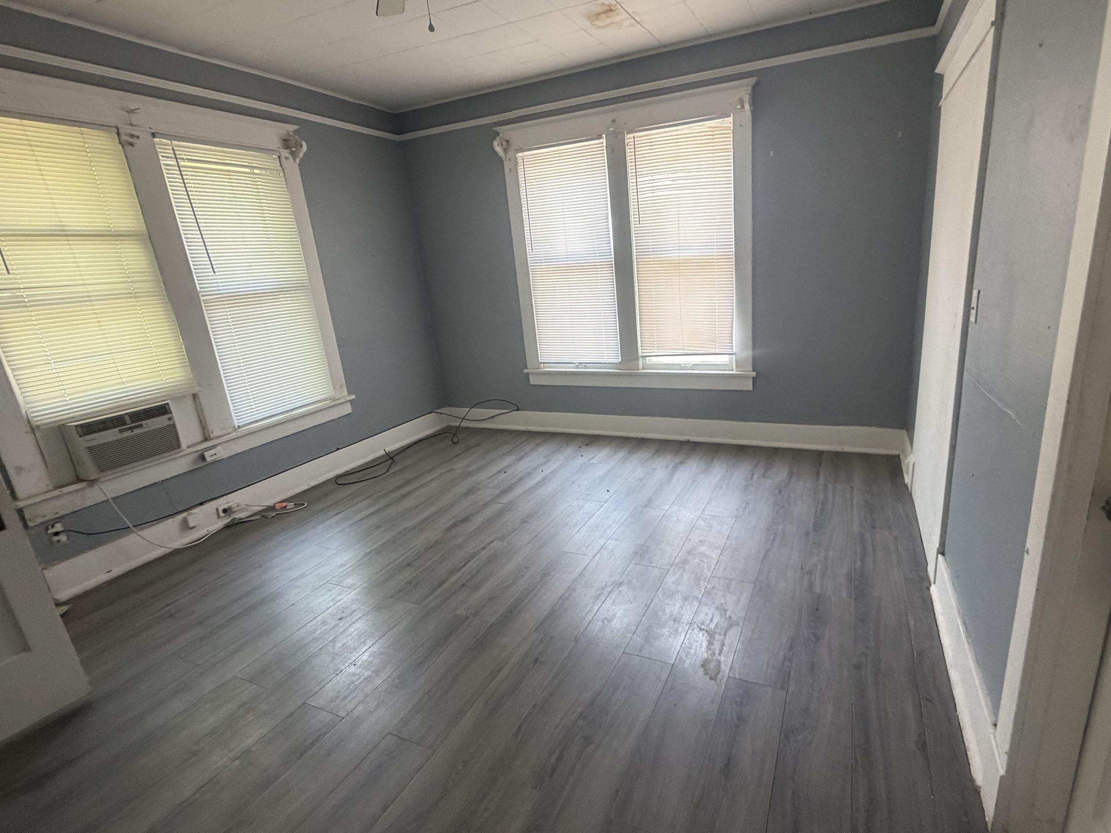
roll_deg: +7.4
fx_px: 546
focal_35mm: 17
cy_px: 420
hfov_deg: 90.7
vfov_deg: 74.7
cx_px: 617
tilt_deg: -16.2
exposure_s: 1/102
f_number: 2.2
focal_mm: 2.22
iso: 320
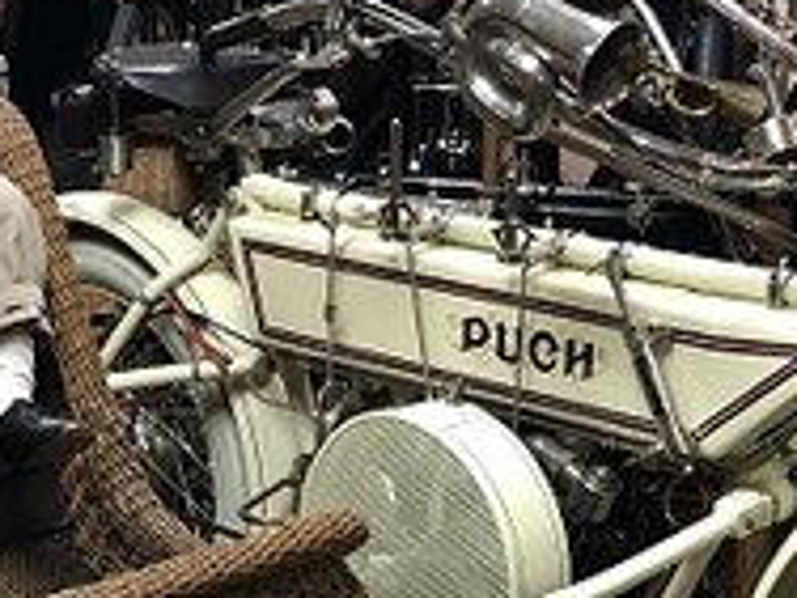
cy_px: 507
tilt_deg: -17.3
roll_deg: +0.0
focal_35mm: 104
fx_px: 2394
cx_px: 76
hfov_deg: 18.6
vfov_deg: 14.1
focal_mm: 3.99
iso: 64
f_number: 1.8
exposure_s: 1/17
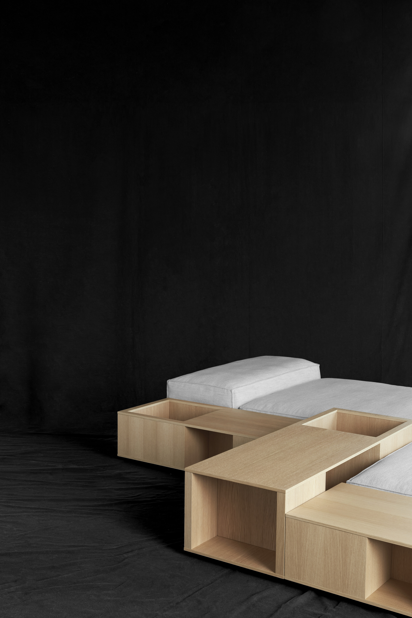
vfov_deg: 39.6
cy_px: 309
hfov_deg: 27.0
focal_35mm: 50
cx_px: 206
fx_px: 858
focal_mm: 50
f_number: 16
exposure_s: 1/2
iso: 100
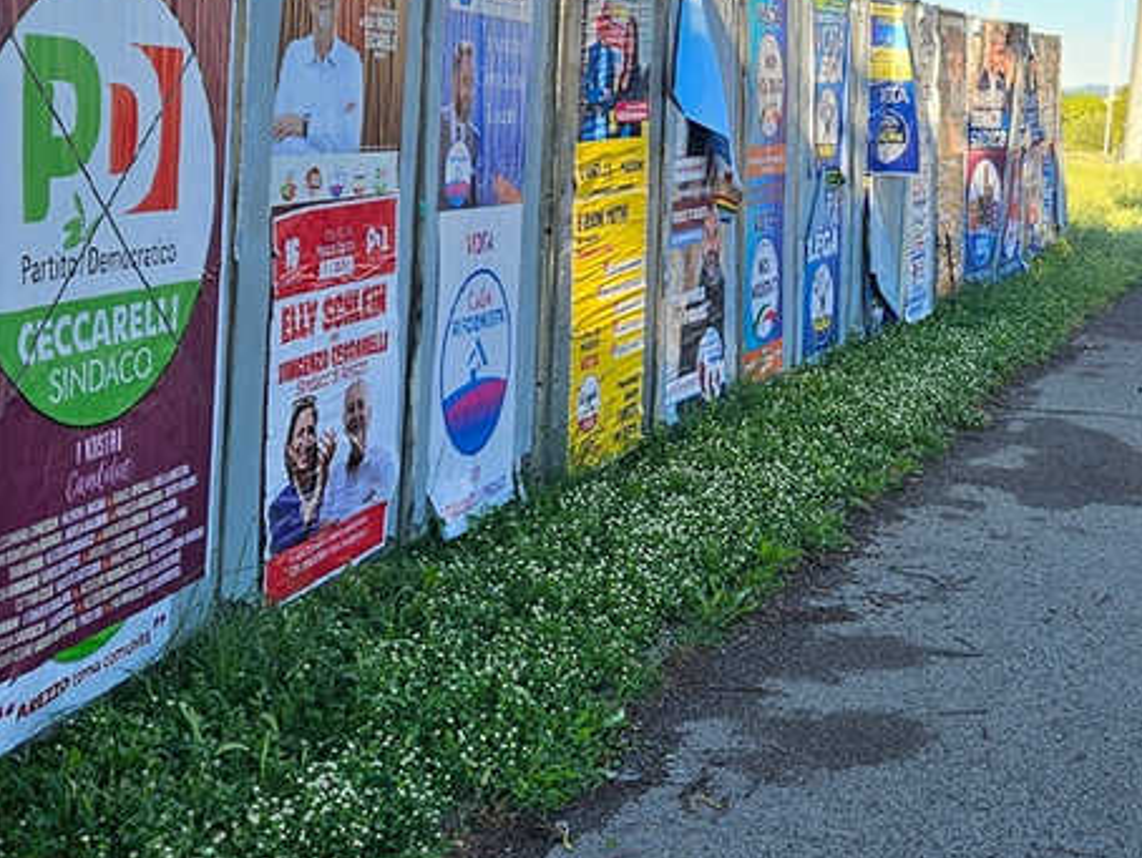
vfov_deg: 27.1
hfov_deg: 35.2
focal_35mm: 54
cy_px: 405
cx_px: 756
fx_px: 1782
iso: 25
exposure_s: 1/383
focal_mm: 5.4
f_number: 1.8
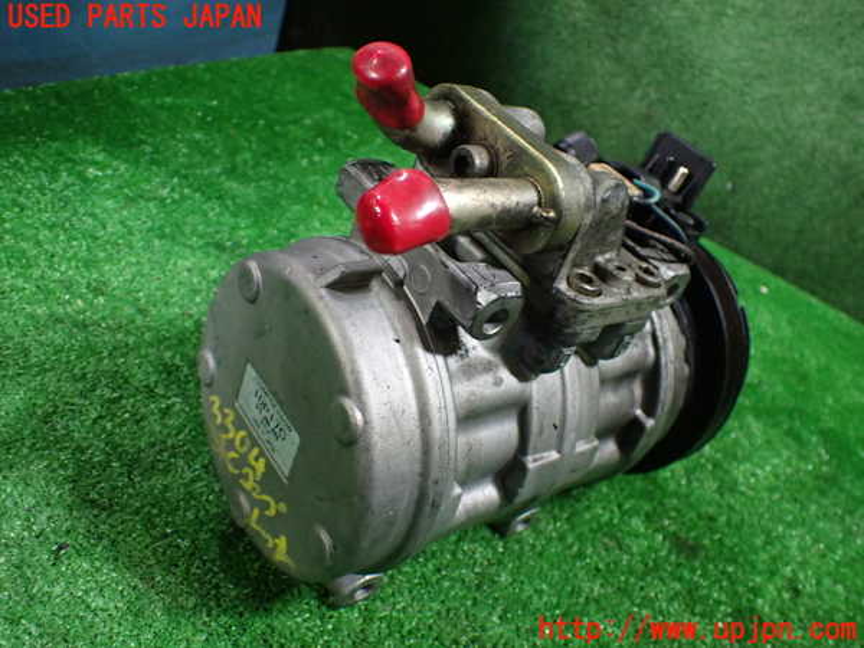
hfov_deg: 60.0
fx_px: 749
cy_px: 324
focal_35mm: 30
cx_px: 432
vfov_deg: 46.8
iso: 800
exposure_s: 1/100
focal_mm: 5.4
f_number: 2.3
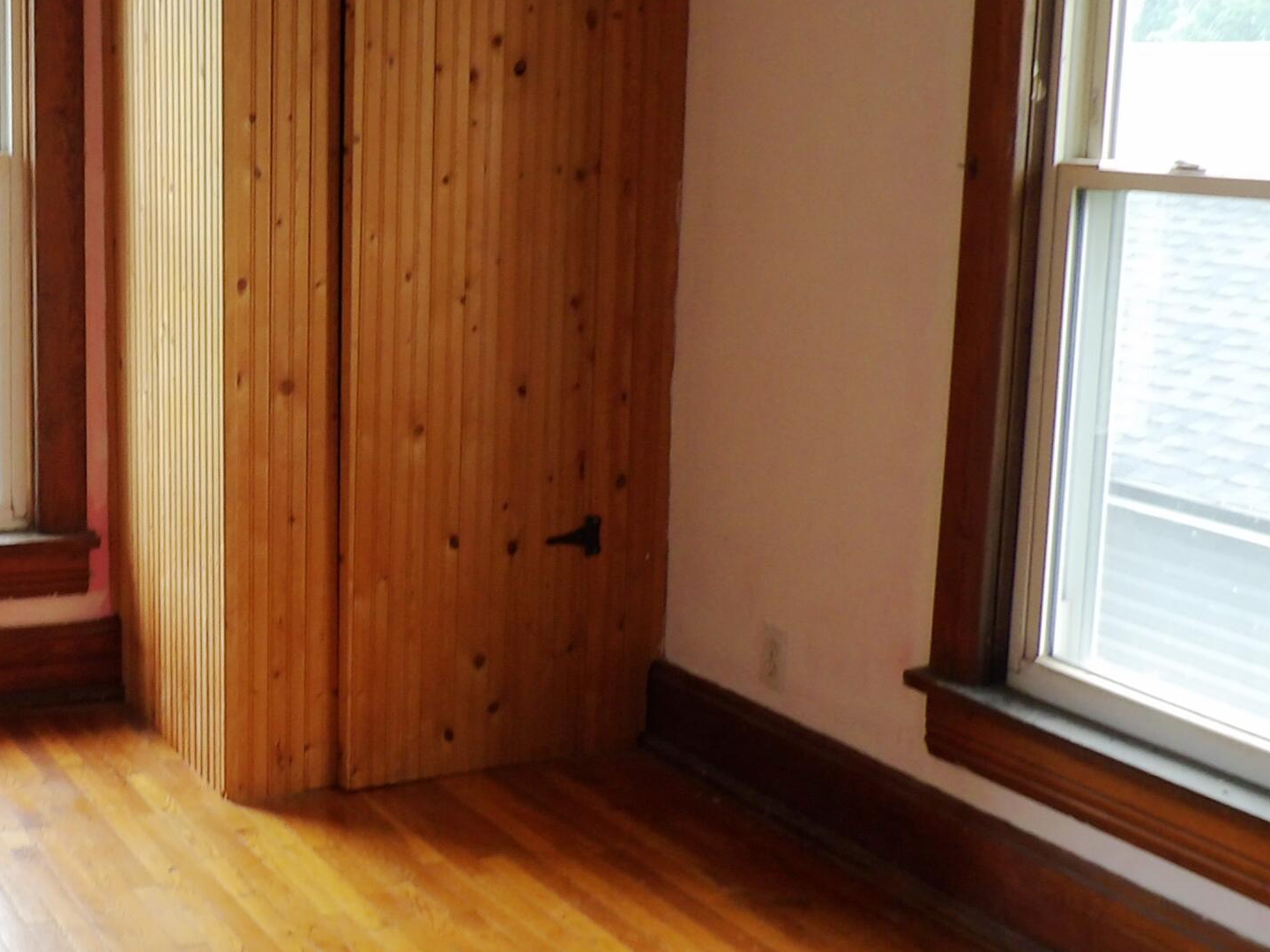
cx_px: 183
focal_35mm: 50
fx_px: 1834
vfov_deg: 29.1
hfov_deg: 36.3
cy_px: 416
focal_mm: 4.3
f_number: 3.2
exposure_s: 1/44
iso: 100
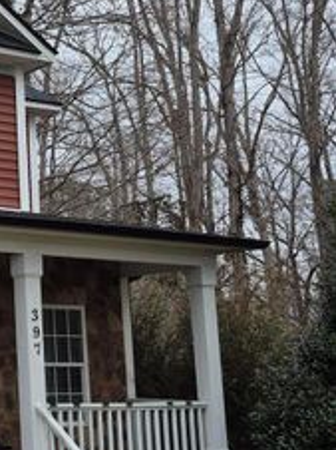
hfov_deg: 19.1
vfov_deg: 28.6
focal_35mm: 68
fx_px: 882
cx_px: -159
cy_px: 212
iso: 25
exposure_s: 1/1624
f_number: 1.8
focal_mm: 5.4
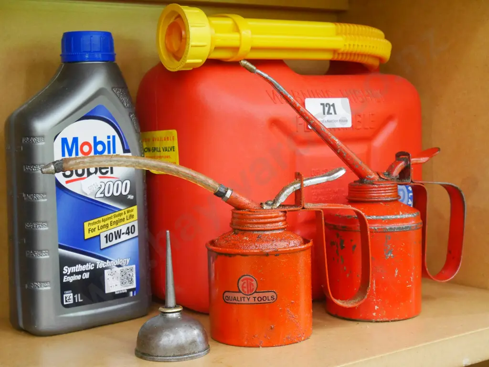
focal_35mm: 64
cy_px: 184
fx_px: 905
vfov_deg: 22.9
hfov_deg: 30.3
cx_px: 244
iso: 3200
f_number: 5.6
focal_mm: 32
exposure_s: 1/15
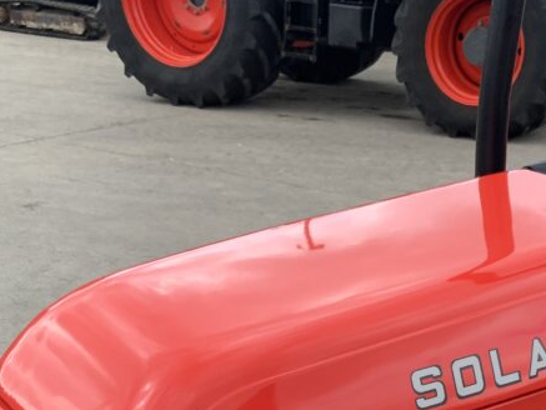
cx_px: 396
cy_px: 466
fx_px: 1073
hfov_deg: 28.2
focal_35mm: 68
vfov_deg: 20.5
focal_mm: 3
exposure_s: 1/351
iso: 16
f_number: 1.8
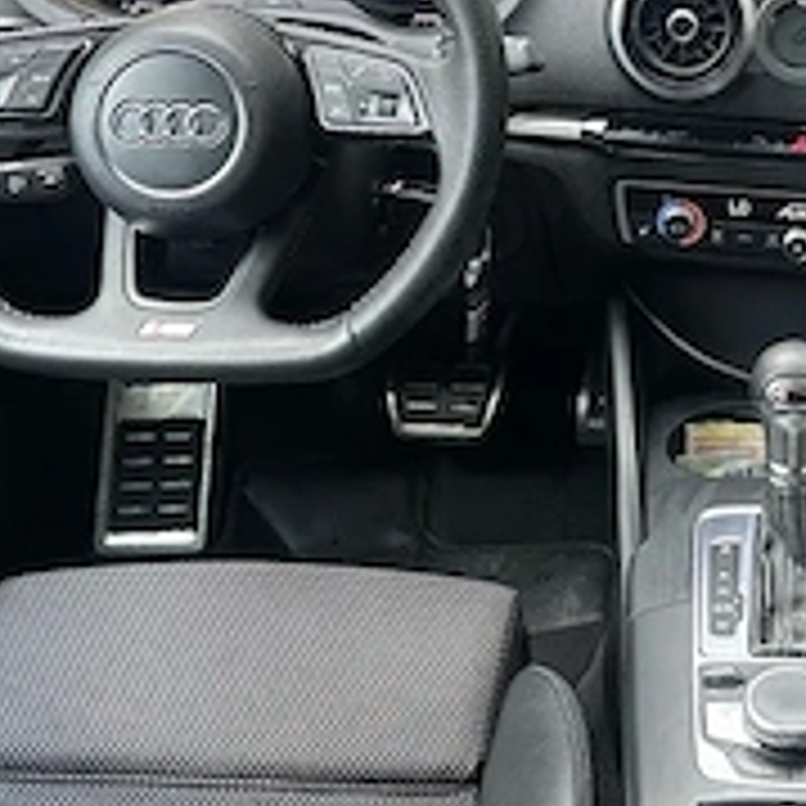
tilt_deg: -23.3
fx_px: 1870
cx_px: 765
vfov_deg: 24.0
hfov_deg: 23.5
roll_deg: -1.4
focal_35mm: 71
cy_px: 176
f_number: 1.78
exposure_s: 1/100
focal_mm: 6.86
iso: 125
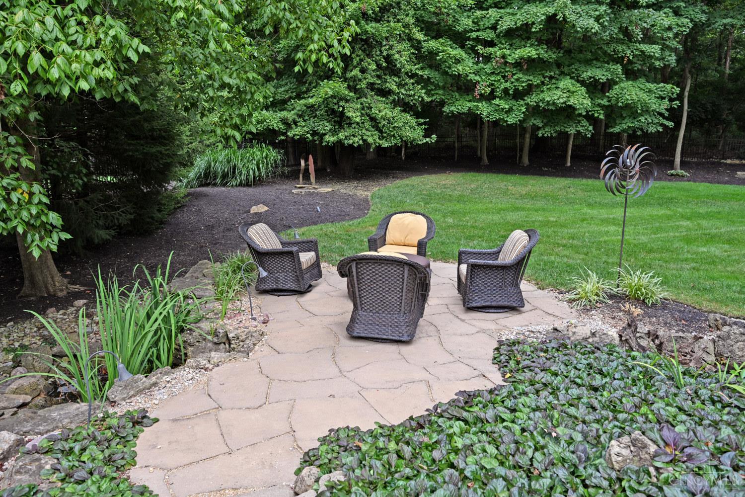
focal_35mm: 24
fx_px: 497
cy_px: 248
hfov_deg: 73.7
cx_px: 372
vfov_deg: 53.1
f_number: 5
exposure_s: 1/250
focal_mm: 24
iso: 200
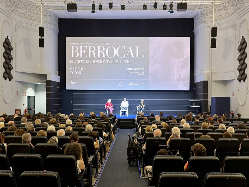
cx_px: 124
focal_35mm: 26
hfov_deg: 67.3
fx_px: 187
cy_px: 94
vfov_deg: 53.1
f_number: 1.6
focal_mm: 5.96
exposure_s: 1/25
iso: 500
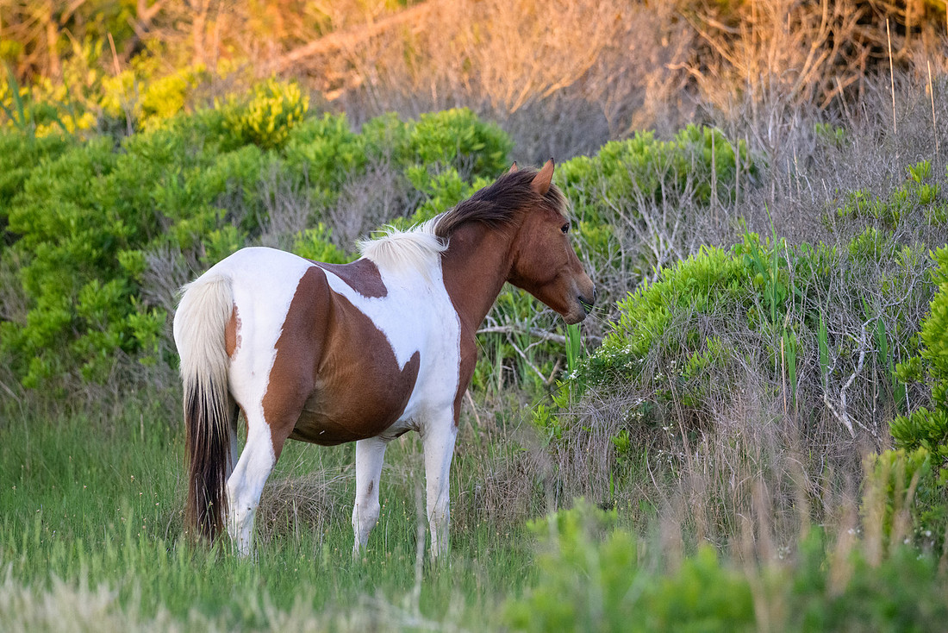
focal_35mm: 410
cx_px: 474
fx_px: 10799
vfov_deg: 3.4
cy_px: 316
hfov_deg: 5.0
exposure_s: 1/1000
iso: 4500
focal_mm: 410
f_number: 6
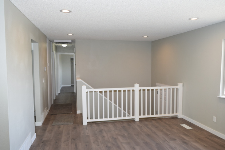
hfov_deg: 65.5
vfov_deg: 46.4
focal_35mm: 28
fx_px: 175
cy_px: 78
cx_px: 115
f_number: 5.6
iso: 800
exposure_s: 1/125
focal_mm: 18
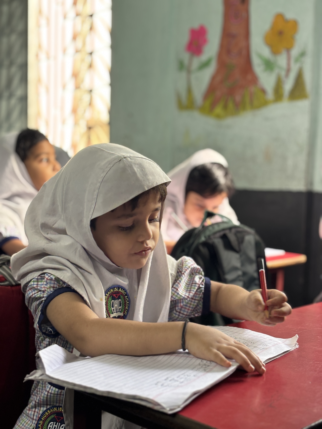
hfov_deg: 28.0
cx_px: 161
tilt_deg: -4.8
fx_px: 645
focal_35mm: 52
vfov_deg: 36.8
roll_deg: -2.0
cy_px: 214
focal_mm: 5.96
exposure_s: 1/33
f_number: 1.6
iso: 125
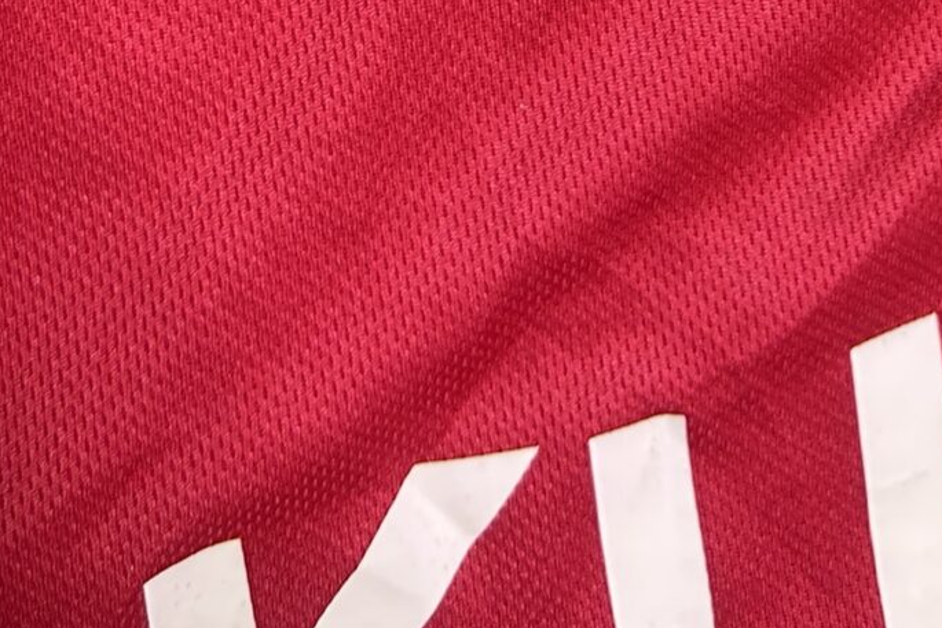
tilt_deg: -68.2
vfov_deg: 10.7
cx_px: 628
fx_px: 2643
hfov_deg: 20.1
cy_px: -1059
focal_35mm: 101
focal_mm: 5.7
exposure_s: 1/50
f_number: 1.5
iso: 100
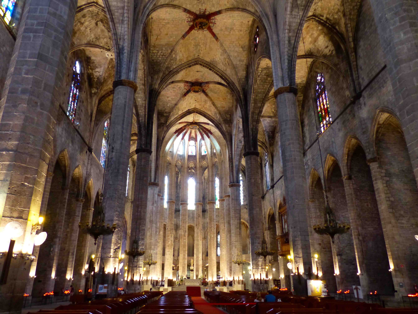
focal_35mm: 26
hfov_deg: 67.3
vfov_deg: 53.1
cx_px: 209
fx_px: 314
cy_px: 157
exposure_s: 1/10
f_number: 2.8
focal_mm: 4.5
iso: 400
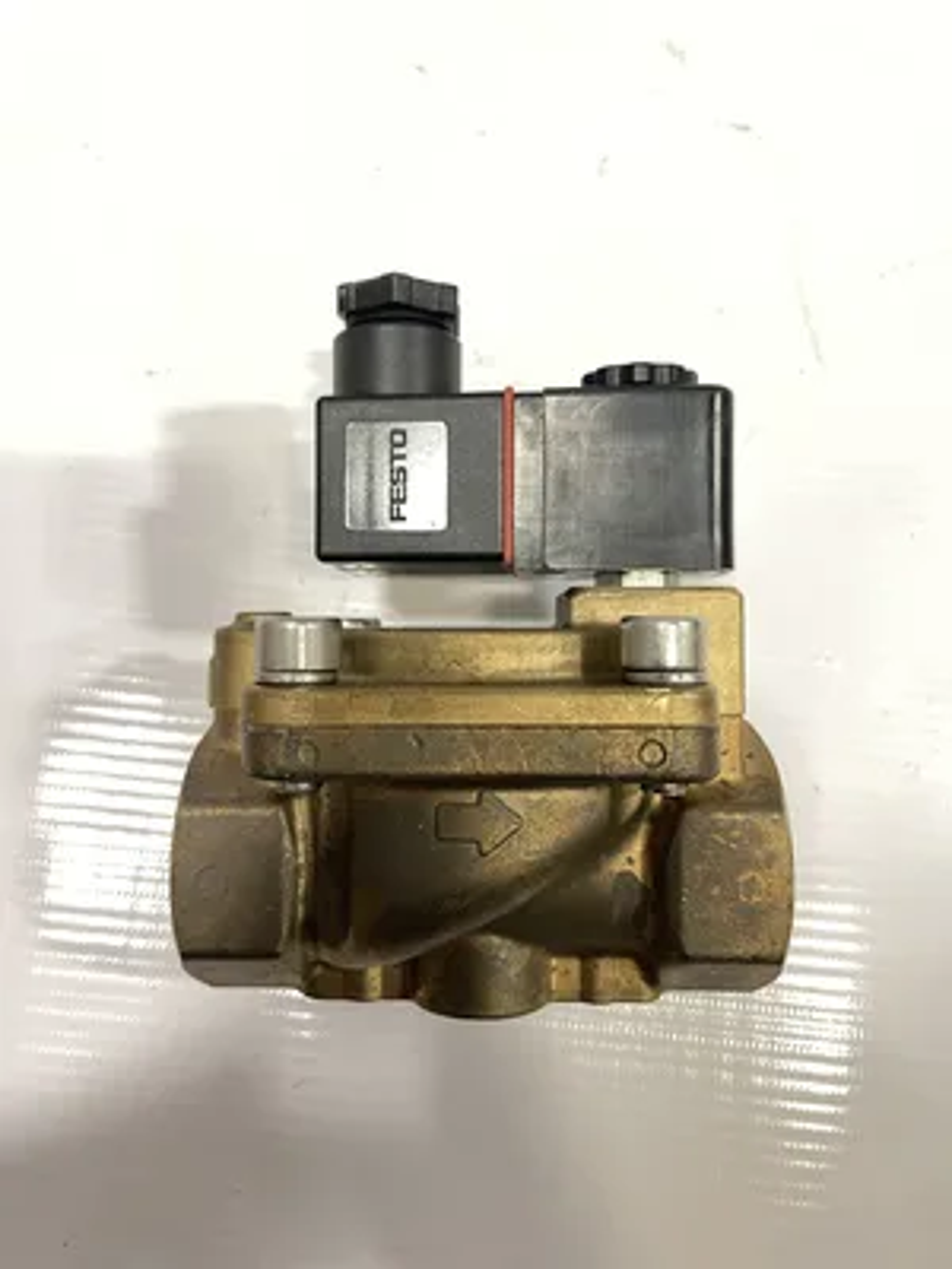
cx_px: 476
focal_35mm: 26
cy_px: 634
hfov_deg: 53.1
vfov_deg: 67.3
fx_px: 953
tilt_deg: -79.3
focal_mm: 4.2
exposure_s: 1/60
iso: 320
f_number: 1.6
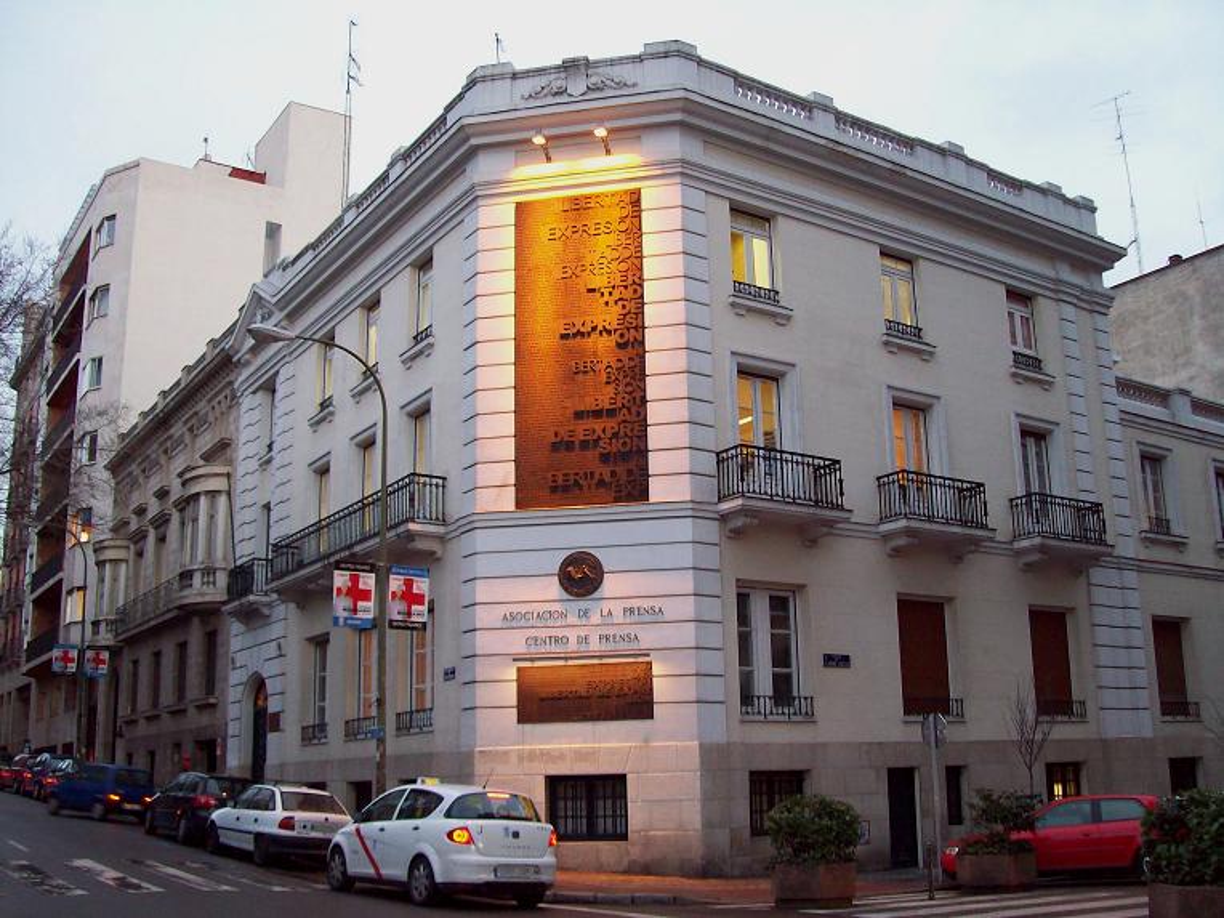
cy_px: 459
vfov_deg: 39.7
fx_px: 1273
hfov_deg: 51.4
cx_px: 612
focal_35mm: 36
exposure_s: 1/10.1
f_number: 2.7
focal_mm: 6
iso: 160
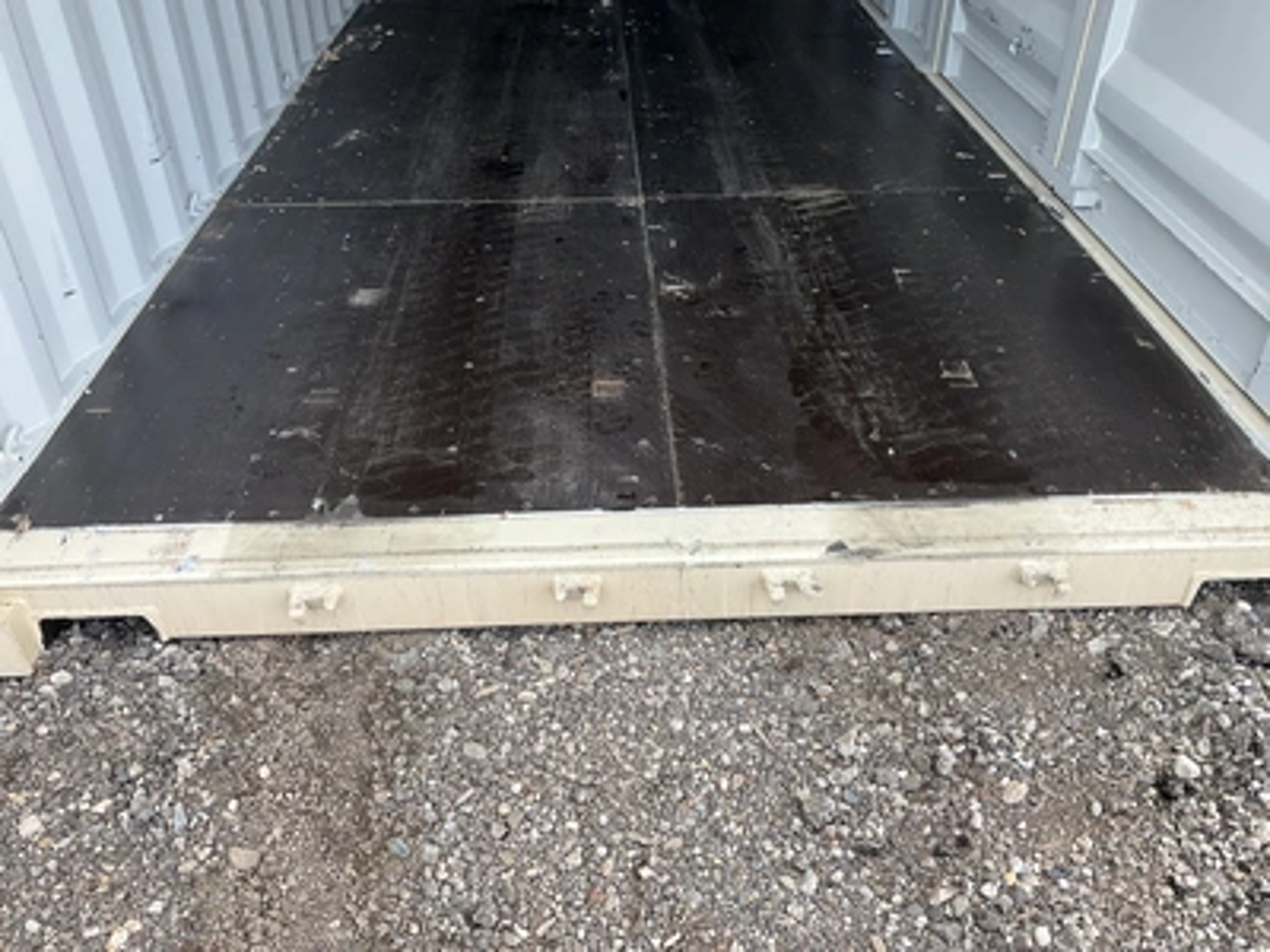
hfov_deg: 61.7
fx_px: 1064
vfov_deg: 48.2
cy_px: 476
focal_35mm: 29
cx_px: 635
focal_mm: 3
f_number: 1.8
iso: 25
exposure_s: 1/294
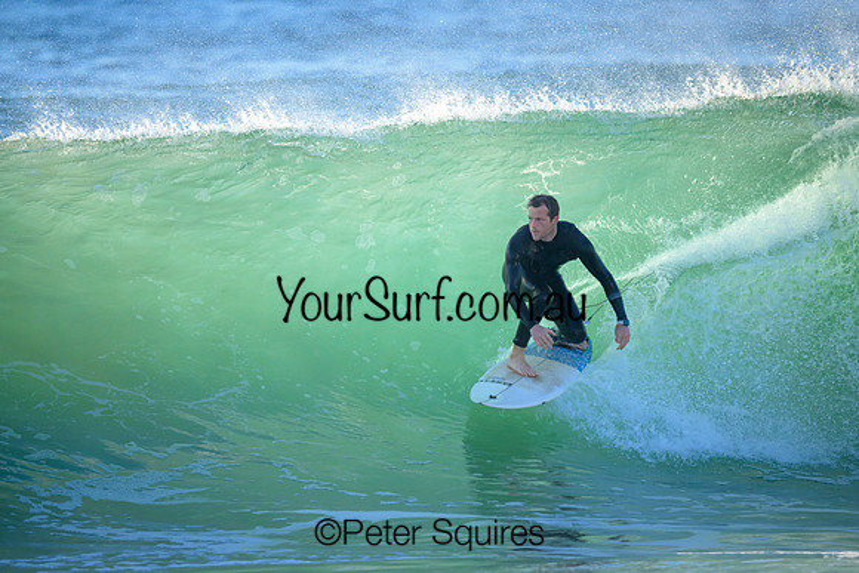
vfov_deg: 1.7
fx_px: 19092
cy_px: 286
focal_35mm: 800
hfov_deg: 2.6
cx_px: 430
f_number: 6.3
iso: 1600
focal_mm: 800
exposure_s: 1/2000
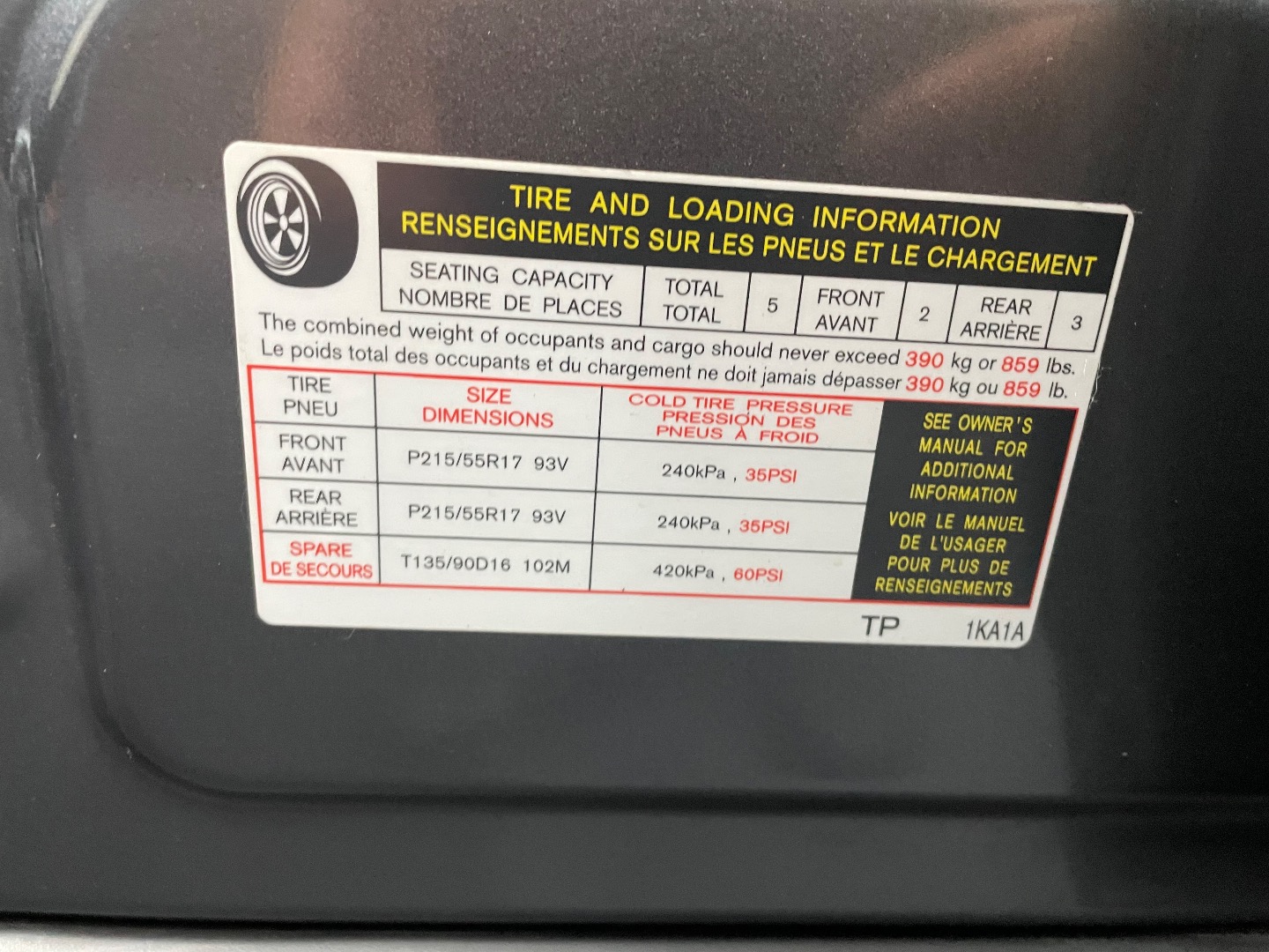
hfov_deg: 67.3
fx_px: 953
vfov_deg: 53.1
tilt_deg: -18.4
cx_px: 634
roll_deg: -5.1
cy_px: 476
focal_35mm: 26
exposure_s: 1/40
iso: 500
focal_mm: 4.2
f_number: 1.6
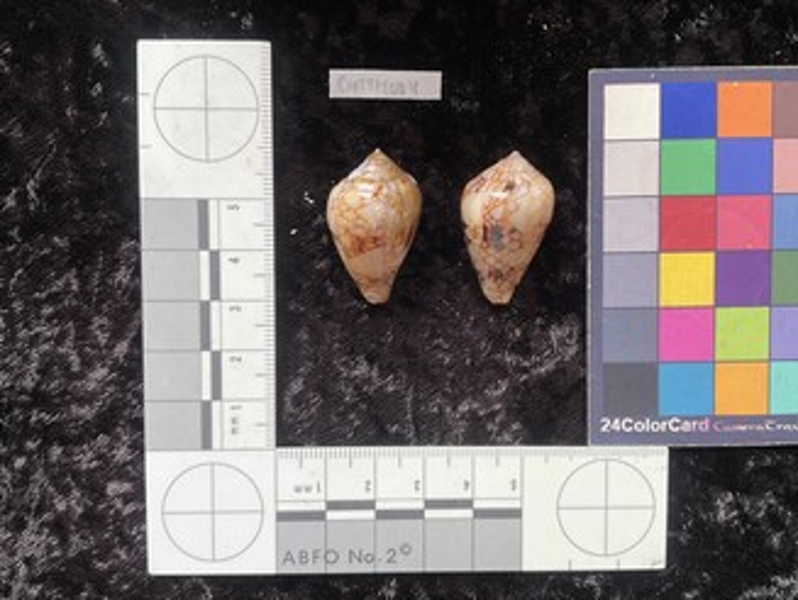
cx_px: 425
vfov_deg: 45.5
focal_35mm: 31
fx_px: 715
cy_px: 301
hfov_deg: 58.2
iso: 16
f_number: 1.8
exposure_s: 1/103
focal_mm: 3
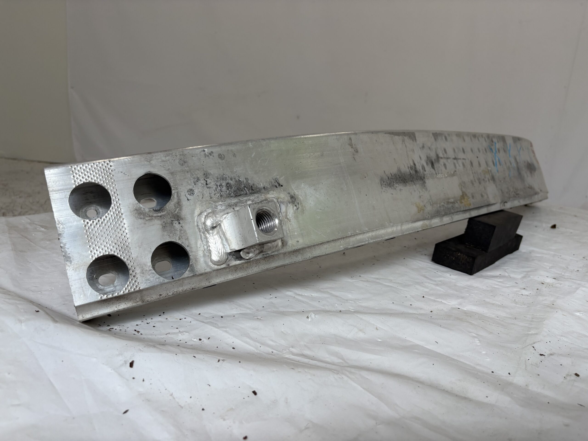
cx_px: 294
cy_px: 220
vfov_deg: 53.1
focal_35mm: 26
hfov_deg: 67.3
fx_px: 442
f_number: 1.6
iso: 40
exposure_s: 1/283
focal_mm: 5.96
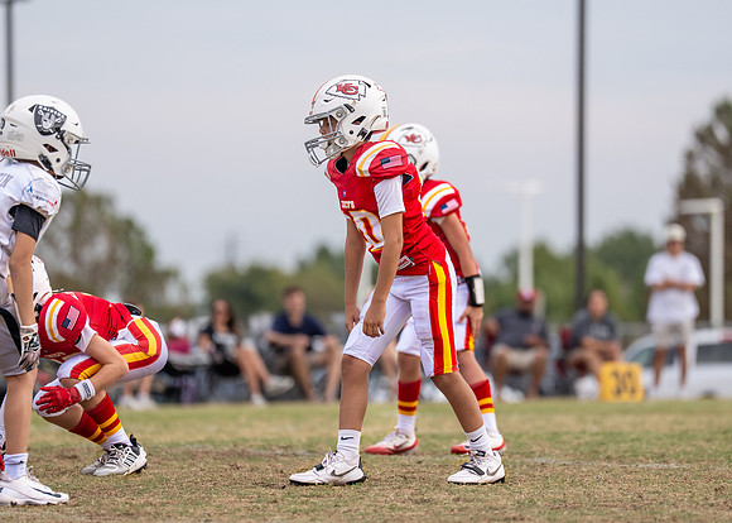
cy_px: 271
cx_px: 389
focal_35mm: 317
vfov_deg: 4.5
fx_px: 6588
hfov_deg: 6.4
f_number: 2.8
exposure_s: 1/1600
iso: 160
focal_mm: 200
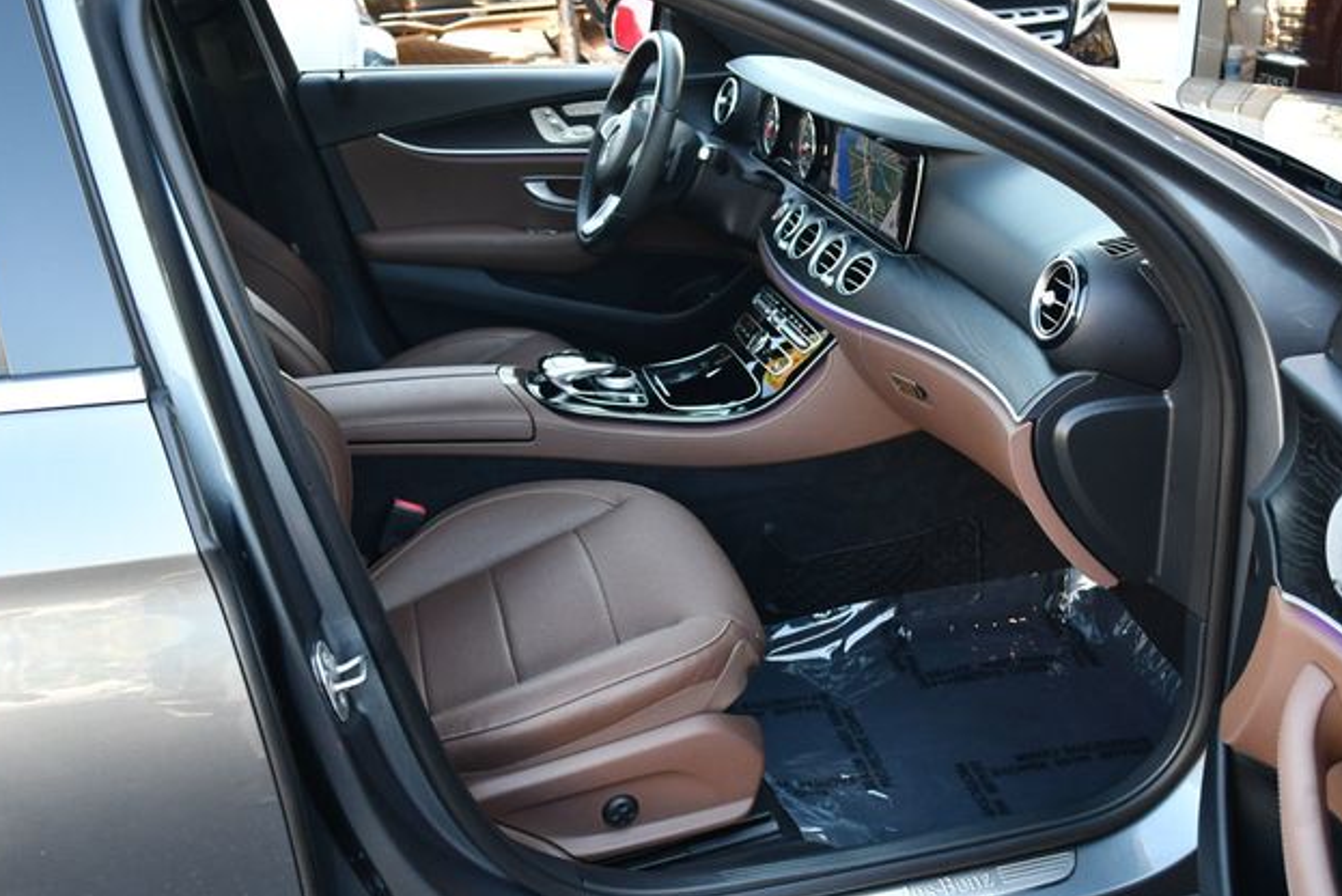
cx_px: 661
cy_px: 444
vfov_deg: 36.0
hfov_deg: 51.9
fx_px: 1380
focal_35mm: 37
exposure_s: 1/250
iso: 800
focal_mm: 18
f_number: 3.5
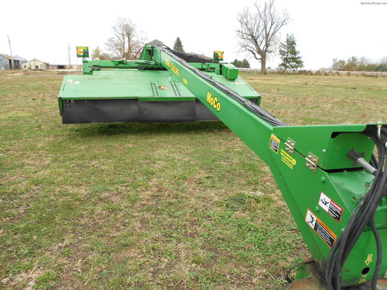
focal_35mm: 26
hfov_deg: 67.3
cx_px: 194
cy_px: 145
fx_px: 291
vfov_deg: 53.1
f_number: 3.2
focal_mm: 4.6
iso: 80
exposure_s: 1/250
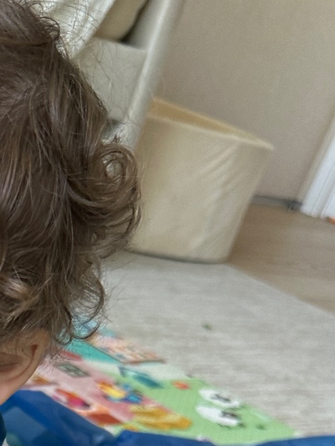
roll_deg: -17.1
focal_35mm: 75
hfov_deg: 17.6
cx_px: -168
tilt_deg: -35.7
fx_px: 968
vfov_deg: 22.1
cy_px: 645
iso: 100
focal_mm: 6.86
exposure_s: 1/100
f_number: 1.78
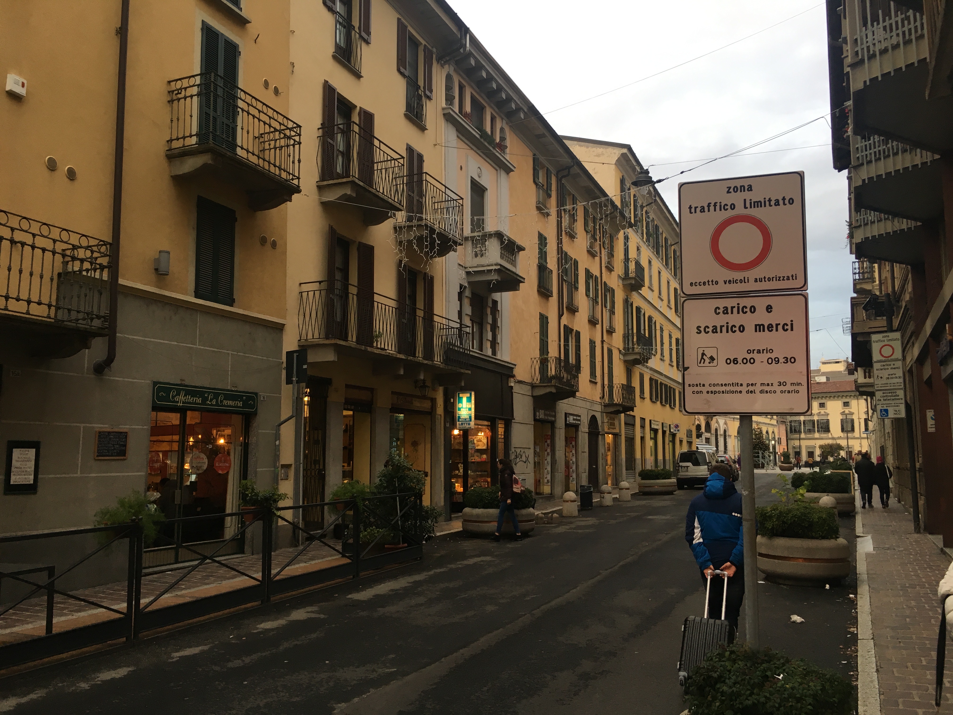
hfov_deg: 61.7
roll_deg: +0.2
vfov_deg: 48.2
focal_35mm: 29
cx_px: 476
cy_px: 358
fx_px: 798
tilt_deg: +7.1
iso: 25
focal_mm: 4.15
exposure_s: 1/33
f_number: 2.2
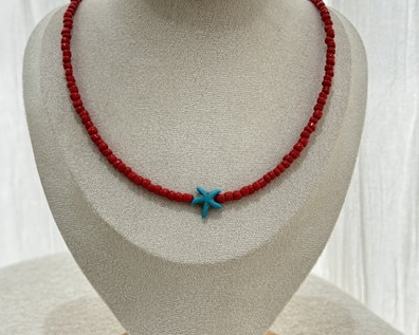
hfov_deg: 30.0
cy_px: 169
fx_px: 781
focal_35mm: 63
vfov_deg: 24.2
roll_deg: +1.5
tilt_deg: -15.9
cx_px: 208
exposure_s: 1/50
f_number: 1.78
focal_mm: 6.76
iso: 100
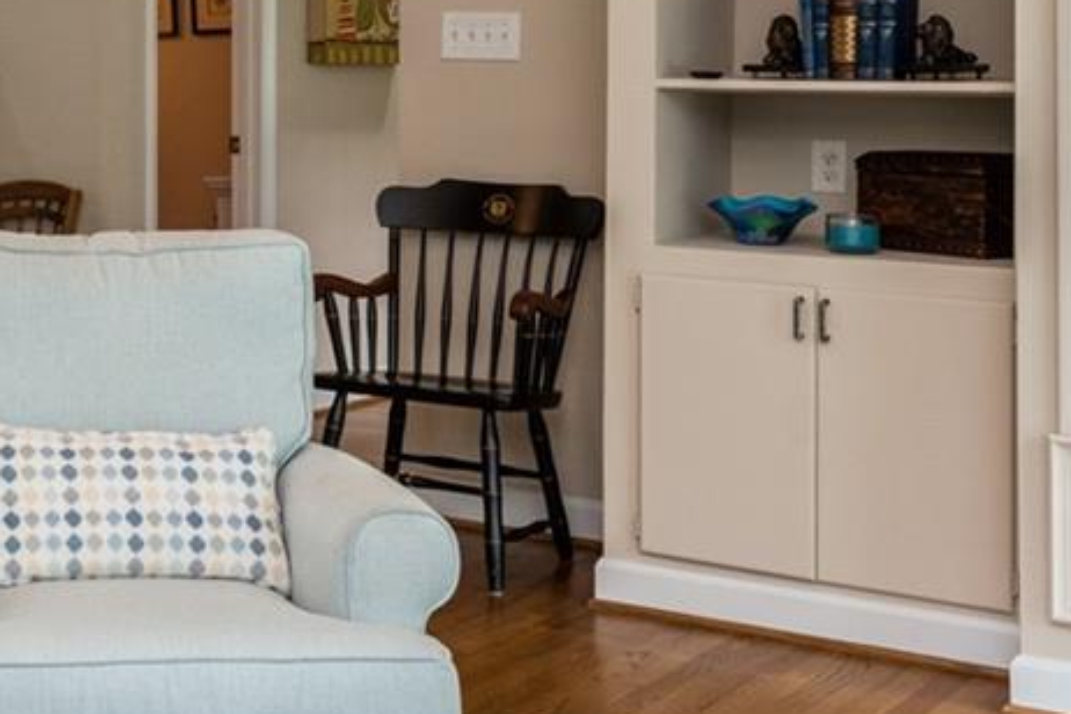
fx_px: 2112
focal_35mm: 71
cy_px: 30
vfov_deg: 18.8
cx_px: -116
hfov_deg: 26.2
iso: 200
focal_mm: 16
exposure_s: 1/8
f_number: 8
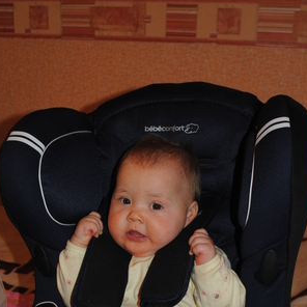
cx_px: 144
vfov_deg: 29.6
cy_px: 227
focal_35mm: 57
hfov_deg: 30.0
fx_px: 572
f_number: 4
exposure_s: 1/60
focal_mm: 24
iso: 200
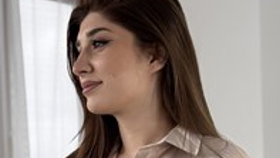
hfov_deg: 20.2
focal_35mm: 106
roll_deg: +2.2
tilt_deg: -1.2
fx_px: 787
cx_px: 134
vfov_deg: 11.0
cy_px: 242
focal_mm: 6.76
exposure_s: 1/356
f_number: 1.78
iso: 80
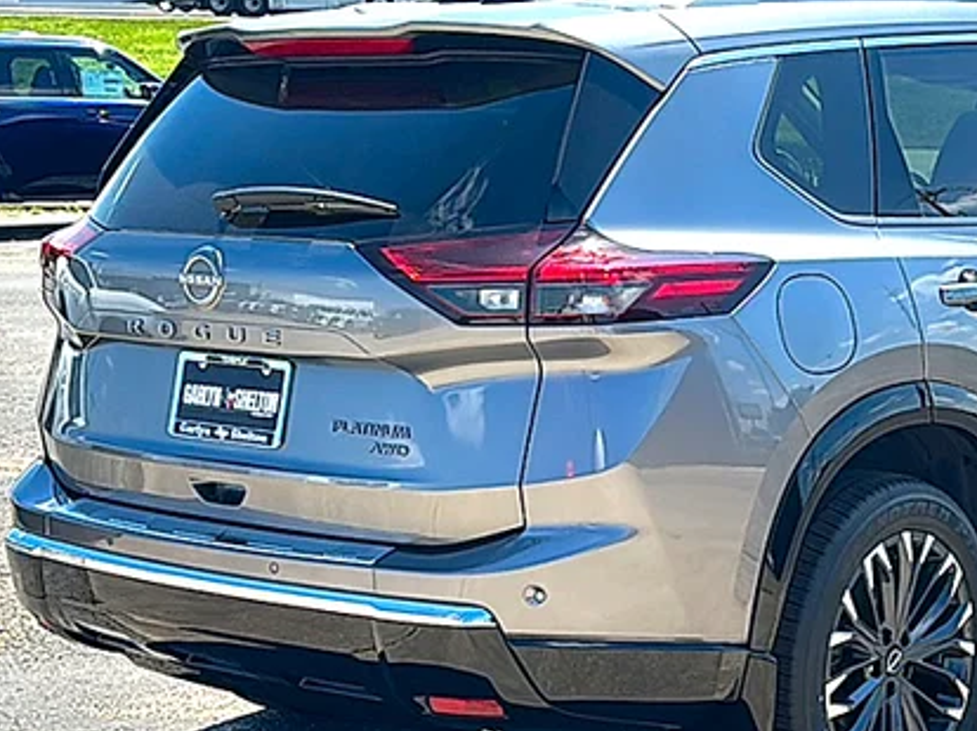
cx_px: 774
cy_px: 390
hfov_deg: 28.8
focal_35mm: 66
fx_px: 1862
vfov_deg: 22.2
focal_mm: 6.86
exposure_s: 1/2817
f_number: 1.78
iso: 80
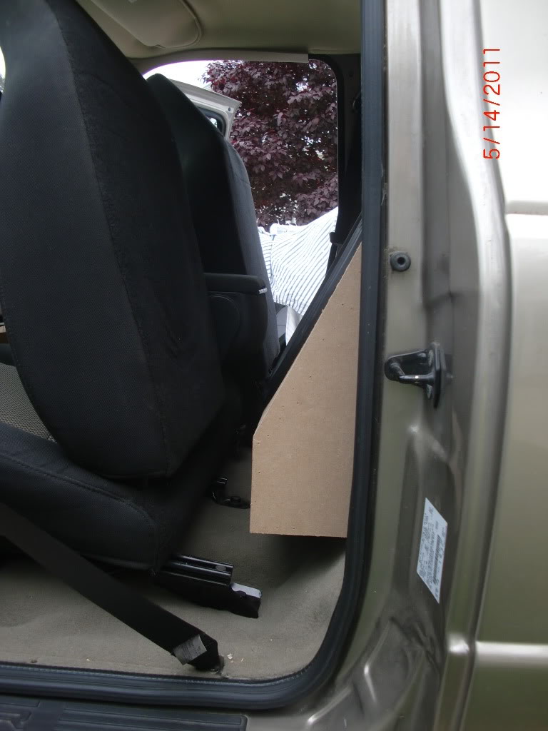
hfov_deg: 39.7
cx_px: 274
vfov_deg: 51.4
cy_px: 366
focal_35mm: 36
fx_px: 760
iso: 64
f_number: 2.8
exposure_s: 1/250
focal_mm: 6.3
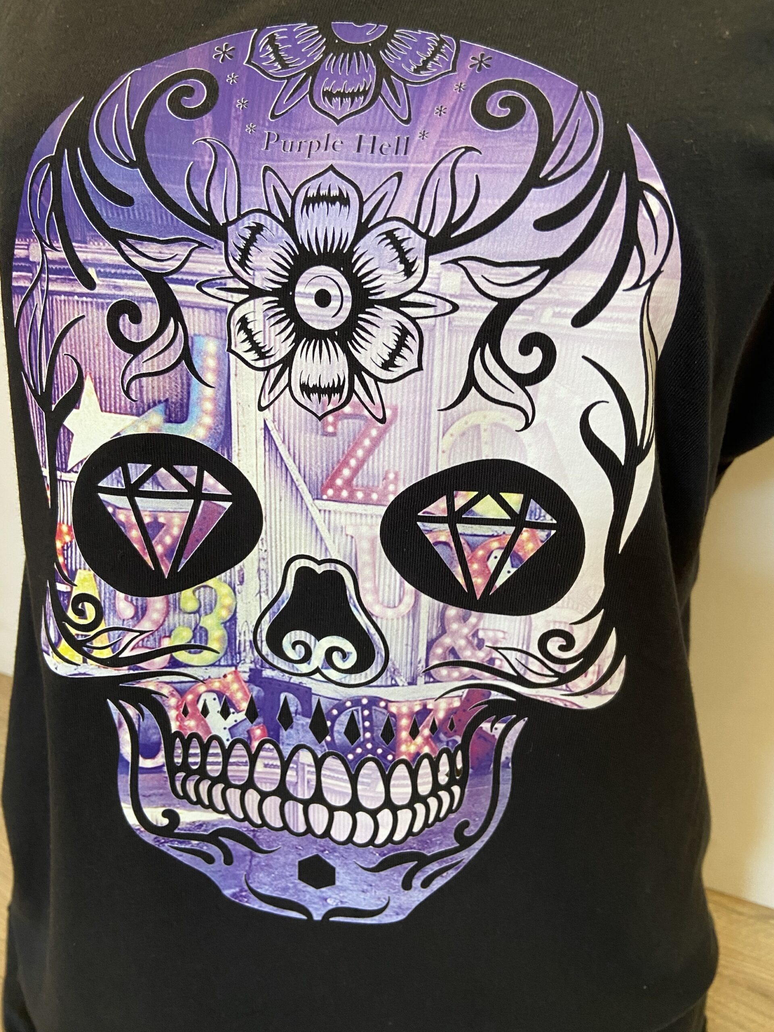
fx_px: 775
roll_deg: -4.8
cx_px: 387
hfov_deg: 53.1
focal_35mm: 26
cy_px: 516
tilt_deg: -19.3
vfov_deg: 67.3
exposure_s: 1/50
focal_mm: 4.25
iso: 125
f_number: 1.8
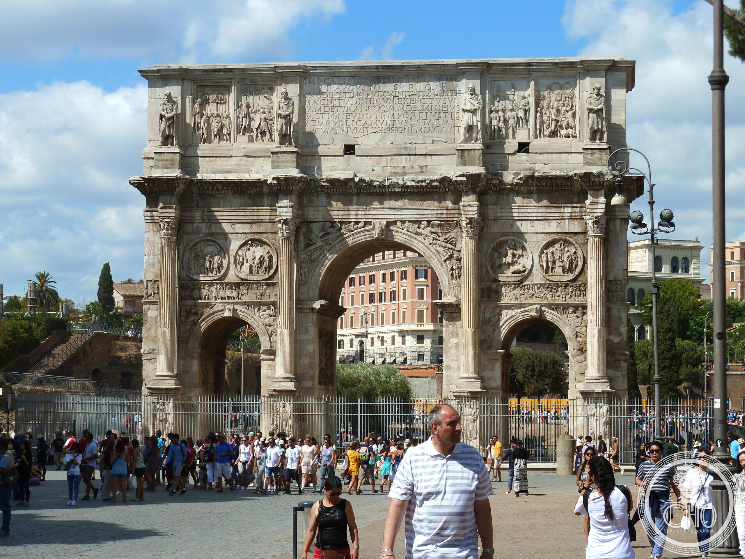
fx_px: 1937
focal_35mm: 90
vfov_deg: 16.4
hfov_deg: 21.8
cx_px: 372
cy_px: 280
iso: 80
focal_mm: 14.7
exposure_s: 1/500
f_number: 5
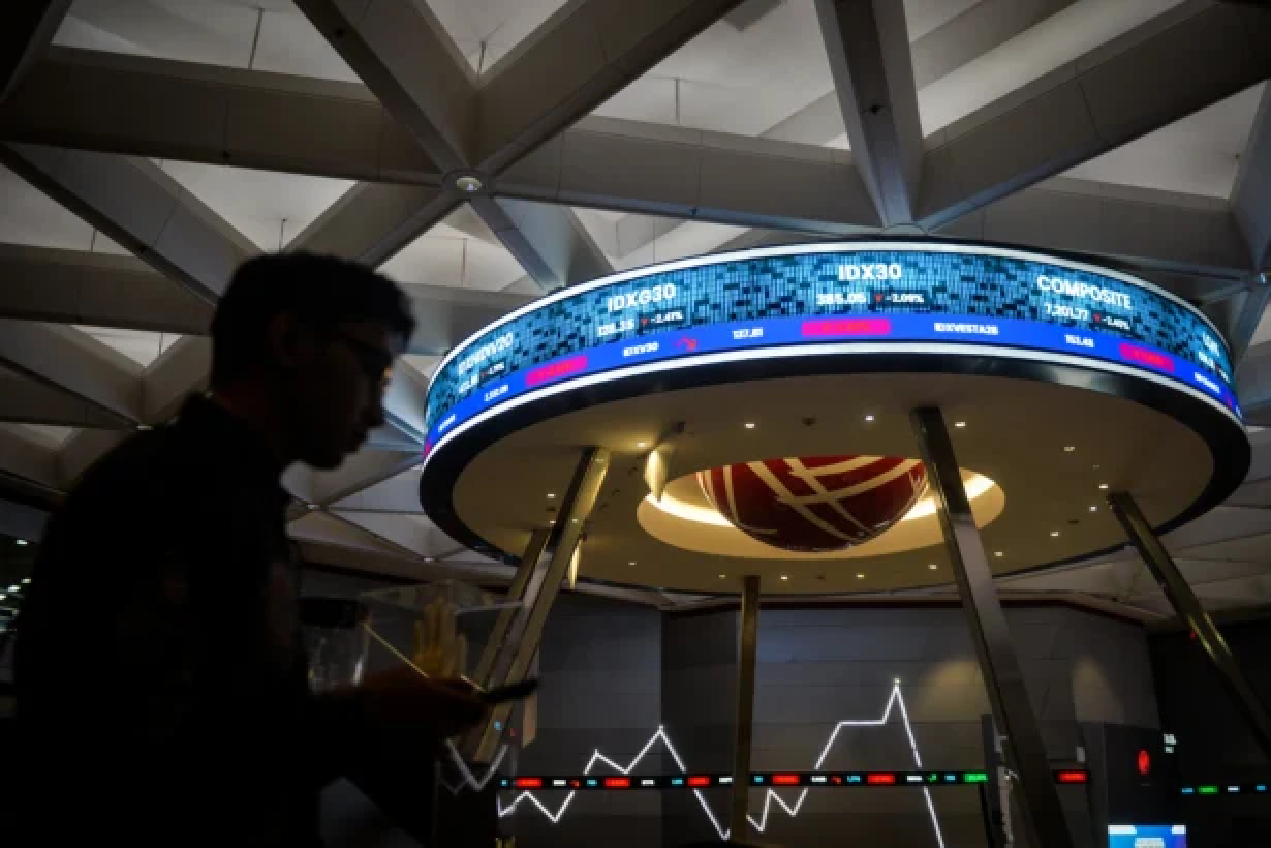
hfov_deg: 60.3
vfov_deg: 42.3
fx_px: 1094
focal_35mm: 31
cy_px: 424
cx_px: 636
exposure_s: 1/200
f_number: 2.8
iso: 500
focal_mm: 31
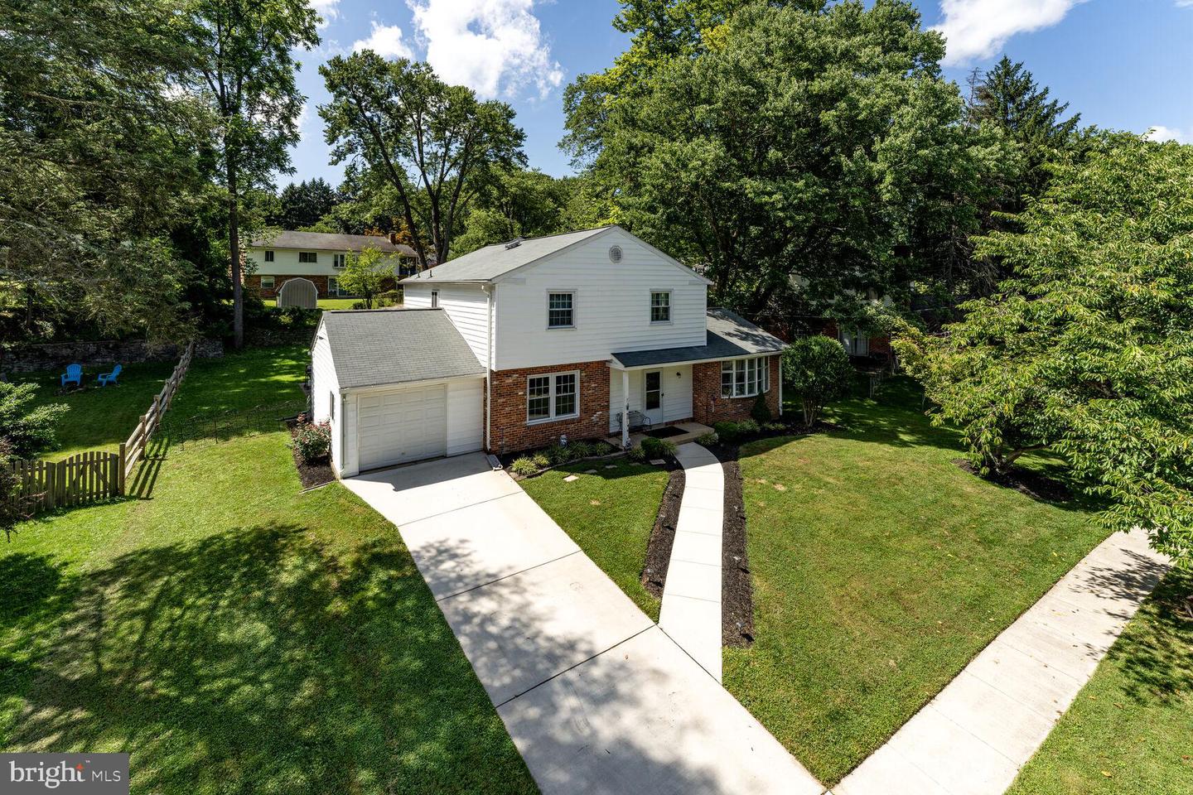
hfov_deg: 104.3
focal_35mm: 14
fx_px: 464
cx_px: 596
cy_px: 398
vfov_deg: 81.2
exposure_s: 1/350
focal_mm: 14
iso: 200
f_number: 8
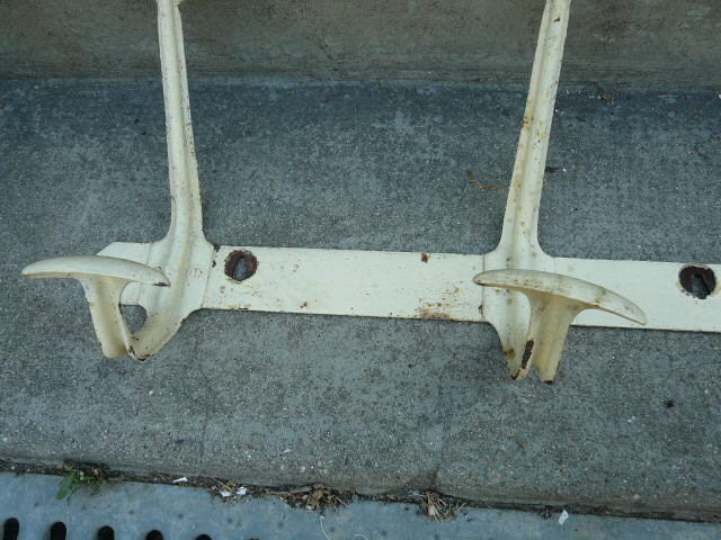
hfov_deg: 63.4
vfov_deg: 49.7
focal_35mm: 28
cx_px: 360
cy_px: 270
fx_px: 583
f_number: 3.2
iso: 100
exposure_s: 1/100
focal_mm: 4.6
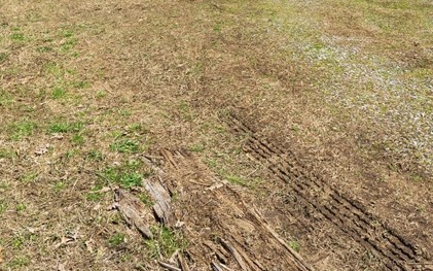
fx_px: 523
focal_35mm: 44
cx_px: 238
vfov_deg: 25.0
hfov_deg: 44.9
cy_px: -85
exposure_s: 1/2000
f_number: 8
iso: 1000
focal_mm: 16.9
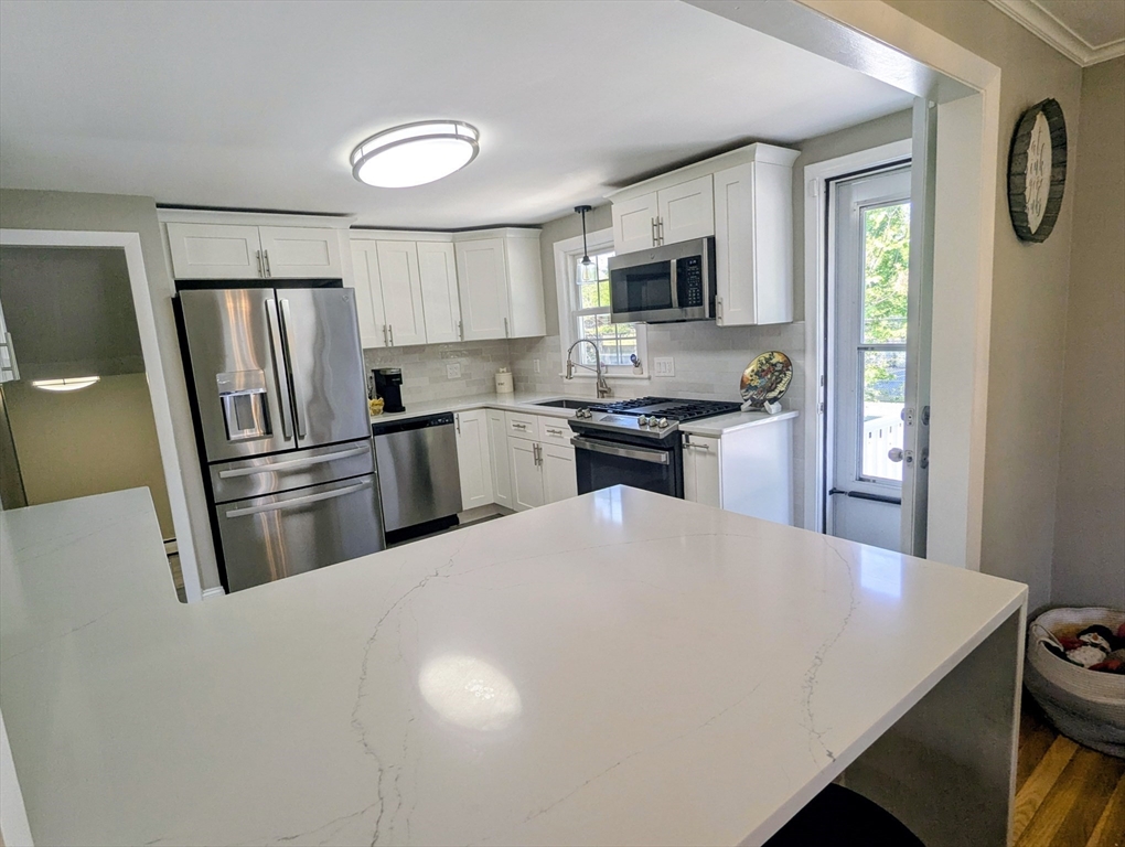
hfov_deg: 94.4
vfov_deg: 78.2
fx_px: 521
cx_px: 562
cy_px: 424
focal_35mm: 16
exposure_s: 1/120
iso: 42
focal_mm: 2.35
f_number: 2.2
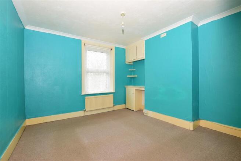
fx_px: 100
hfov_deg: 100.4
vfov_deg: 77.3
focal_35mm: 15
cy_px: 80
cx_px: 120
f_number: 9
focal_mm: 10
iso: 400
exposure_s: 1/25
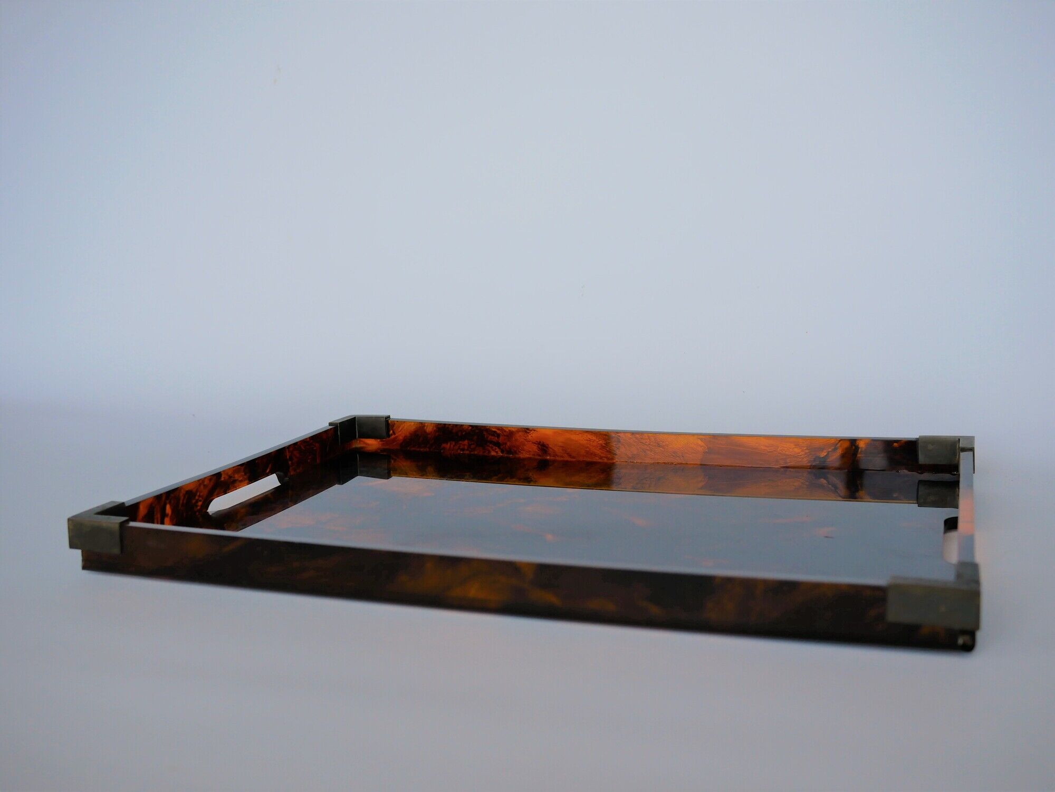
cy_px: 396
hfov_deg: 46.8
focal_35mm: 40
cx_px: 528
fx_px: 1220
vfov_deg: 36.0
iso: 200
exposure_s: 1/320
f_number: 2.8
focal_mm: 20
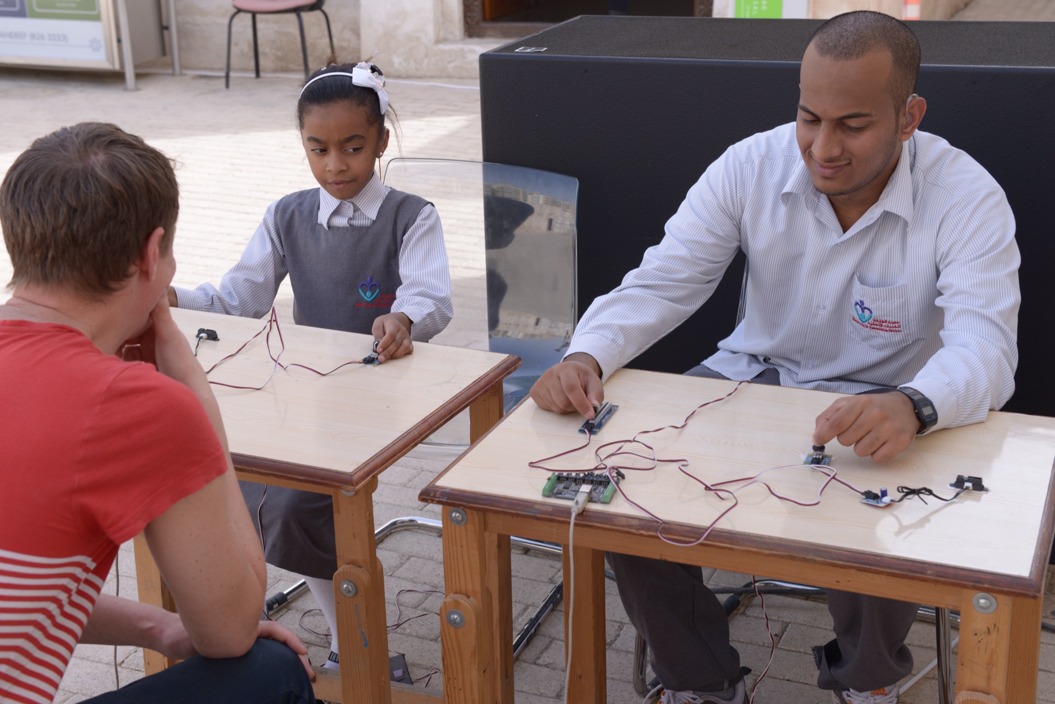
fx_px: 1612
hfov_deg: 36.2
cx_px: 528
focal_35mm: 55
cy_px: 352
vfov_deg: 24.6
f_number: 8
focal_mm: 55
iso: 160
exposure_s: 1/125
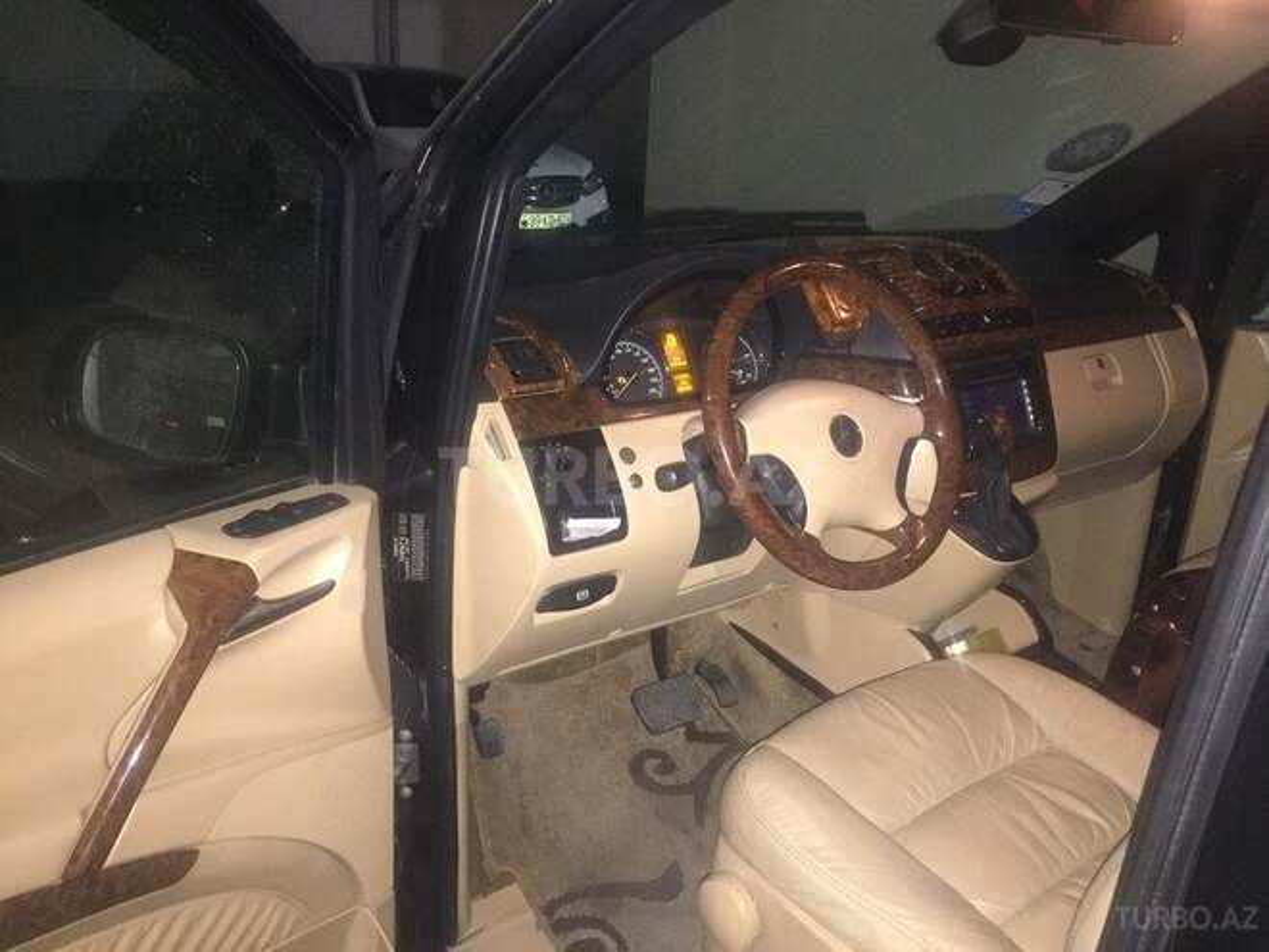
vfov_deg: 48.2
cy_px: 476
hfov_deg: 61.7
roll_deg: -4.3
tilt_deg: -21.2
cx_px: 634
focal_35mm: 29
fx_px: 1063
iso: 400
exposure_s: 1/17
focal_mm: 4.15
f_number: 2.2
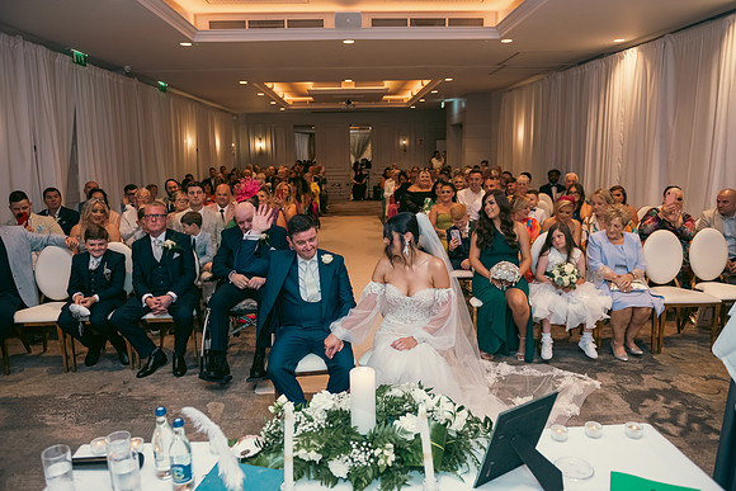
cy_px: 246
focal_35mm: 24
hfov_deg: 72.6
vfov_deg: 52.2
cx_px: 368
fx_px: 501
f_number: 3.5
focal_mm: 24
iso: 800
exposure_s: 1/160
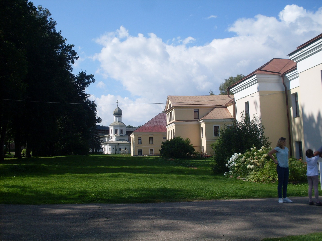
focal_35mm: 38
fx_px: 354
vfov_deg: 37.7
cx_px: 161
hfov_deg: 49.0
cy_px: 120
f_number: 8.4
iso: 80
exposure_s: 1/250
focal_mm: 6.3
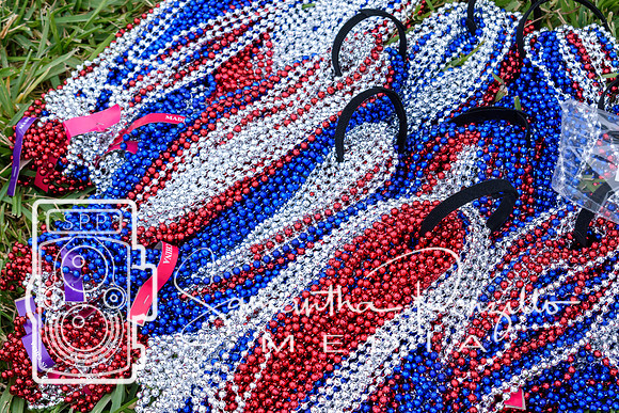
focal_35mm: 82
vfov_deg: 16.6
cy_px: 206
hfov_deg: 24.6
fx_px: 1419
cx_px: 310
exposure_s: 1/250
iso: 200
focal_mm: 55
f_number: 8
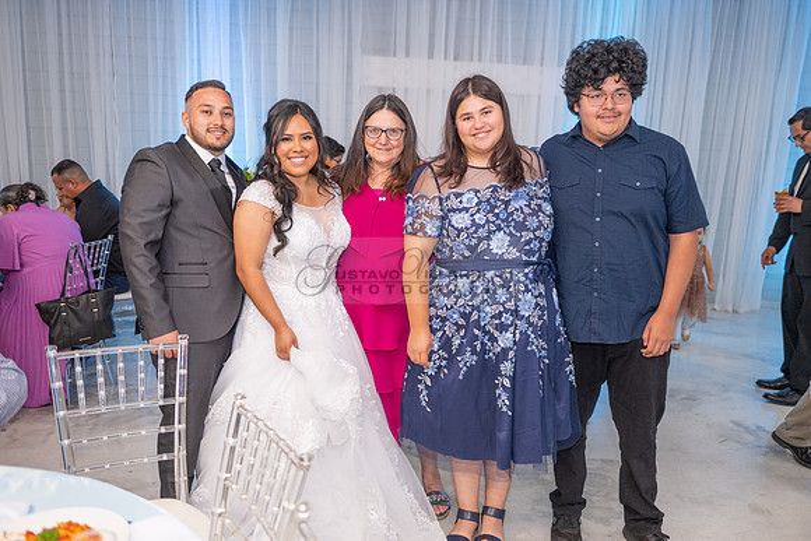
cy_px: 270
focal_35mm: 31
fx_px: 698
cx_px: 406
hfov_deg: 60.3
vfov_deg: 42.3
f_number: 3.2
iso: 1000
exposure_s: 1/160
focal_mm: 31
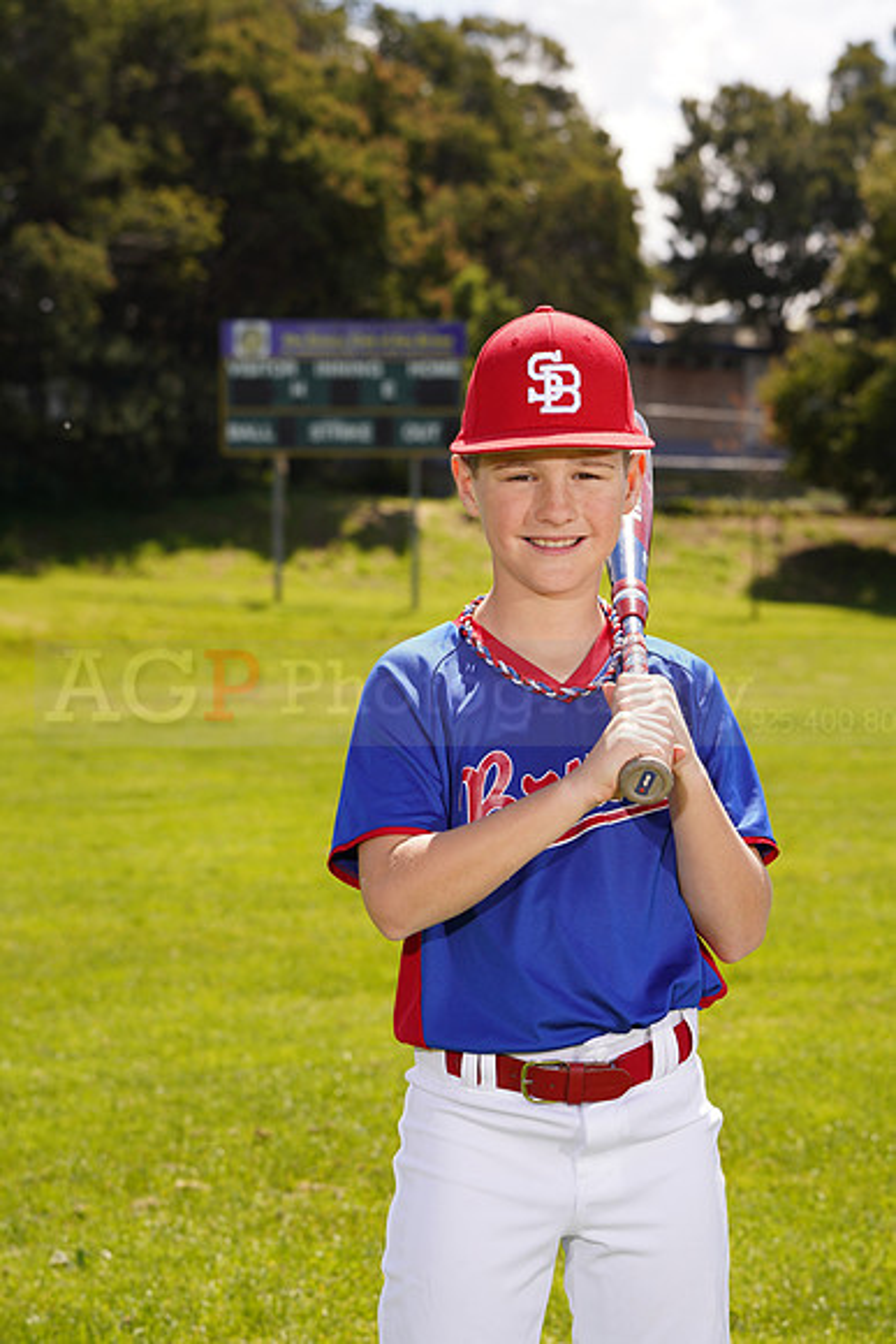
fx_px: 3731
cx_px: 448
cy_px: 672
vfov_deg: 20.4
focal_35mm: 100
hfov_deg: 13.7
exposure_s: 1/160
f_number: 9
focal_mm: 100
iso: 100
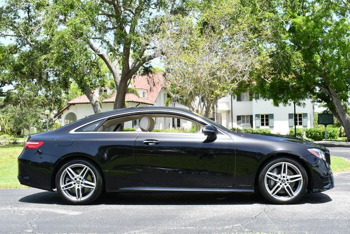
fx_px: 448
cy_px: 117
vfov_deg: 29.3
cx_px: 175
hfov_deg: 42.7
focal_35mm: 46
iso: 200
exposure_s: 1/250
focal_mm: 23
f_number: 7.1
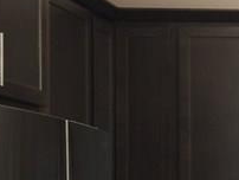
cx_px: 474
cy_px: 237
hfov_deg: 12.0
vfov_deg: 9.9
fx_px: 1016
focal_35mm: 147
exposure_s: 1/30
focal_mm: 4.15
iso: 80
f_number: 2.2
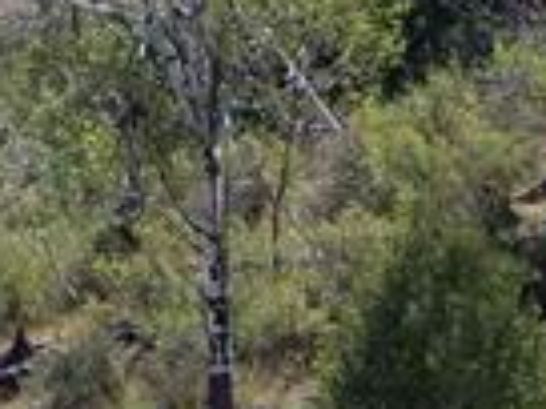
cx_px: -807
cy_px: -241
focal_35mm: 638
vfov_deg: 2.3
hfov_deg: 3.1
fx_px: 10063
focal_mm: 15.2
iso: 80
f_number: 5
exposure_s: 1/320
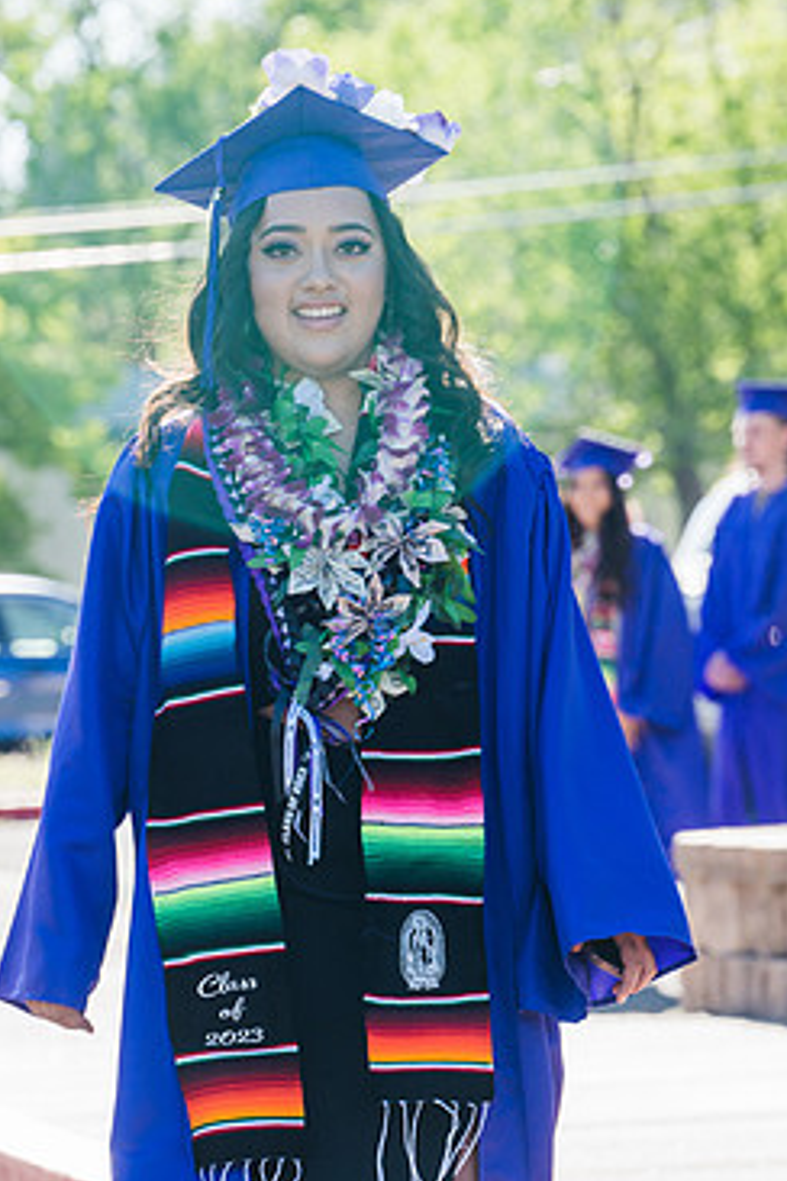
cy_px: 655
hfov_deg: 5.9
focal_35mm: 231
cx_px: 377
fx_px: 7574
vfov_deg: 8.9
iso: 400
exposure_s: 1/200
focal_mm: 188
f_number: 8
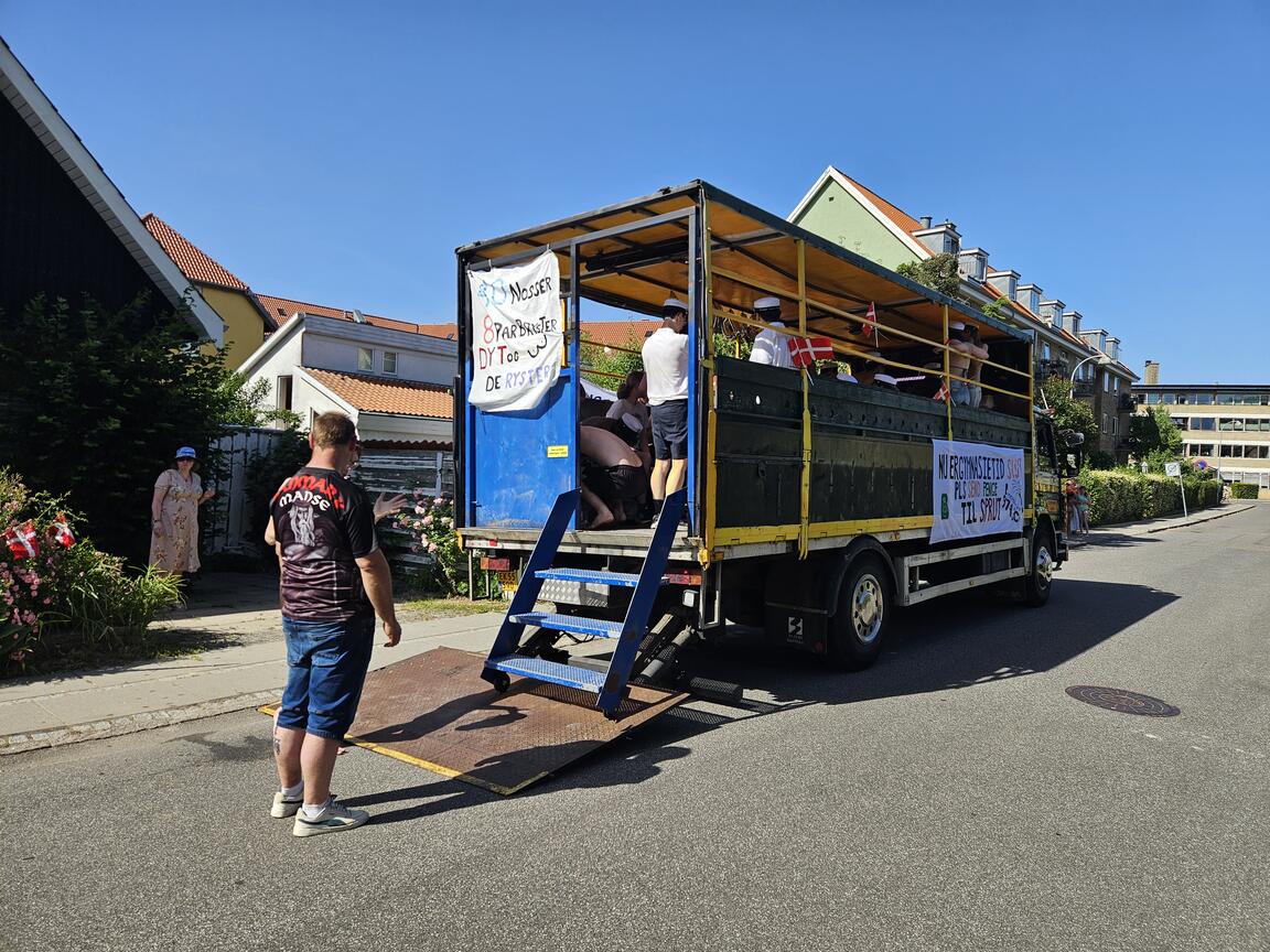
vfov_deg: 58.9
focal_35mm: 23
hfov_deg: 73.9
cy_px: 476
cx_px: 635
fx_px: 844
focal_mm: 5.4
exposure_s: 1/1641
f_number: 1.8
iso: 25
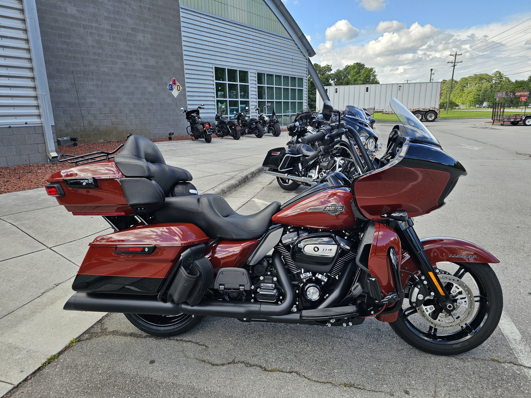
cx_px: 266
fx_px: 353
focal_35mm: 23
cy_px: 199
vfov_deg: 58.9
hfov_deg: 73.9
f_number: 1.7
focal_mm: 6.3
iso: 10
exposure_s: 1/270
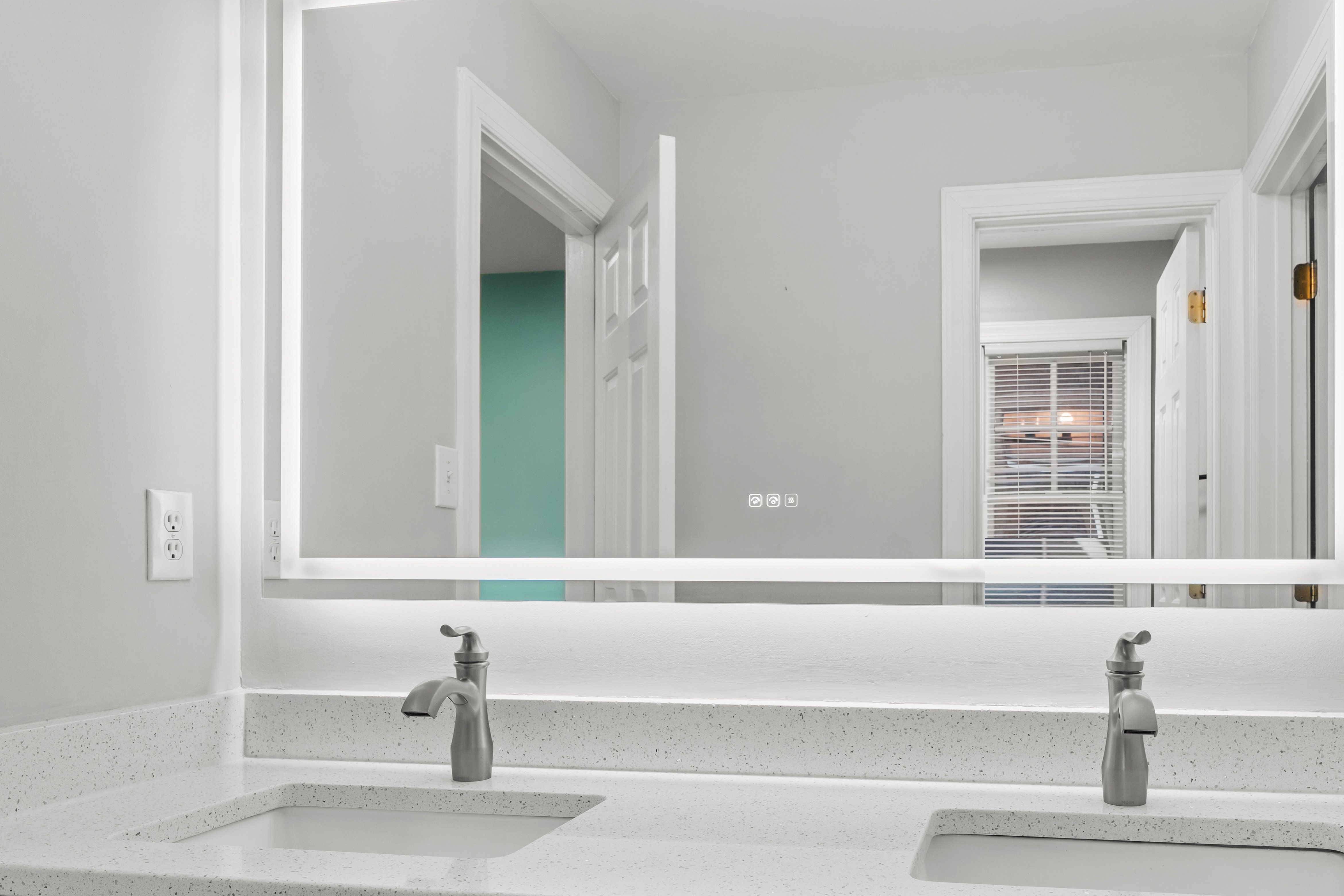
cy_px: 578
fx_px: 1120
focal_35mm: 30
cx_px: 833
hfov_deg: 61.2
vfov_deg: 43.2
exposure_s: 1/8
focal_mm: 20
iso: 400
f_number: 8
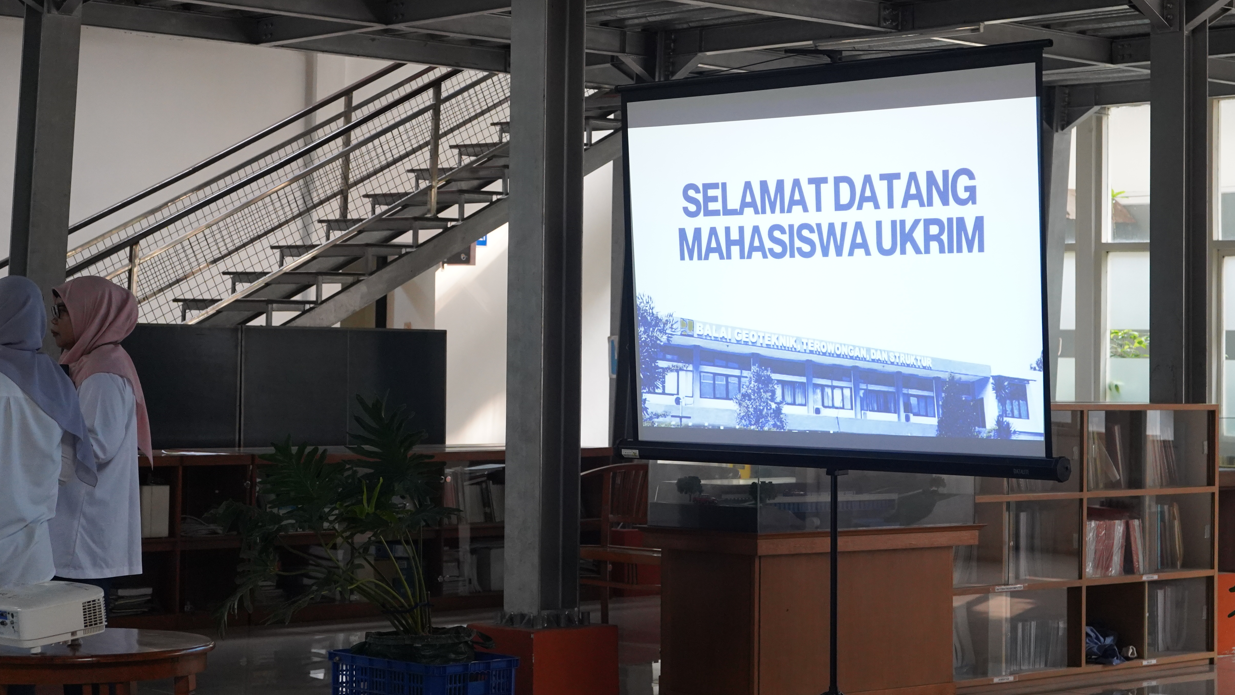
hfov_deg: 27.1
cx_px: 729
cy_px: 238
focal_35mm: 78
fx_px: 2554
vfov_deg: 15.5
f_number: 5.6
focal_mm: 60
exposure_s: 1/200
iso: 3200
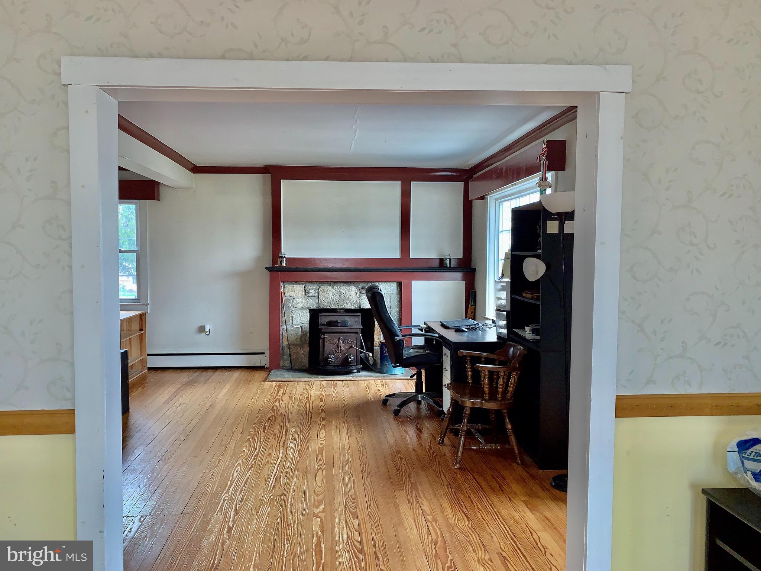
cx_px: 380
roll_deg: -0.8
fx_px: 572
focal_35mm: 26
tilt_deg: -3.4
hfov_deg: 67.3
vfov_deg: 53.1
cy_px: 286
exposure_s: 1/98
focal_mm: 4.25
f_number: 1.8
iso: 40
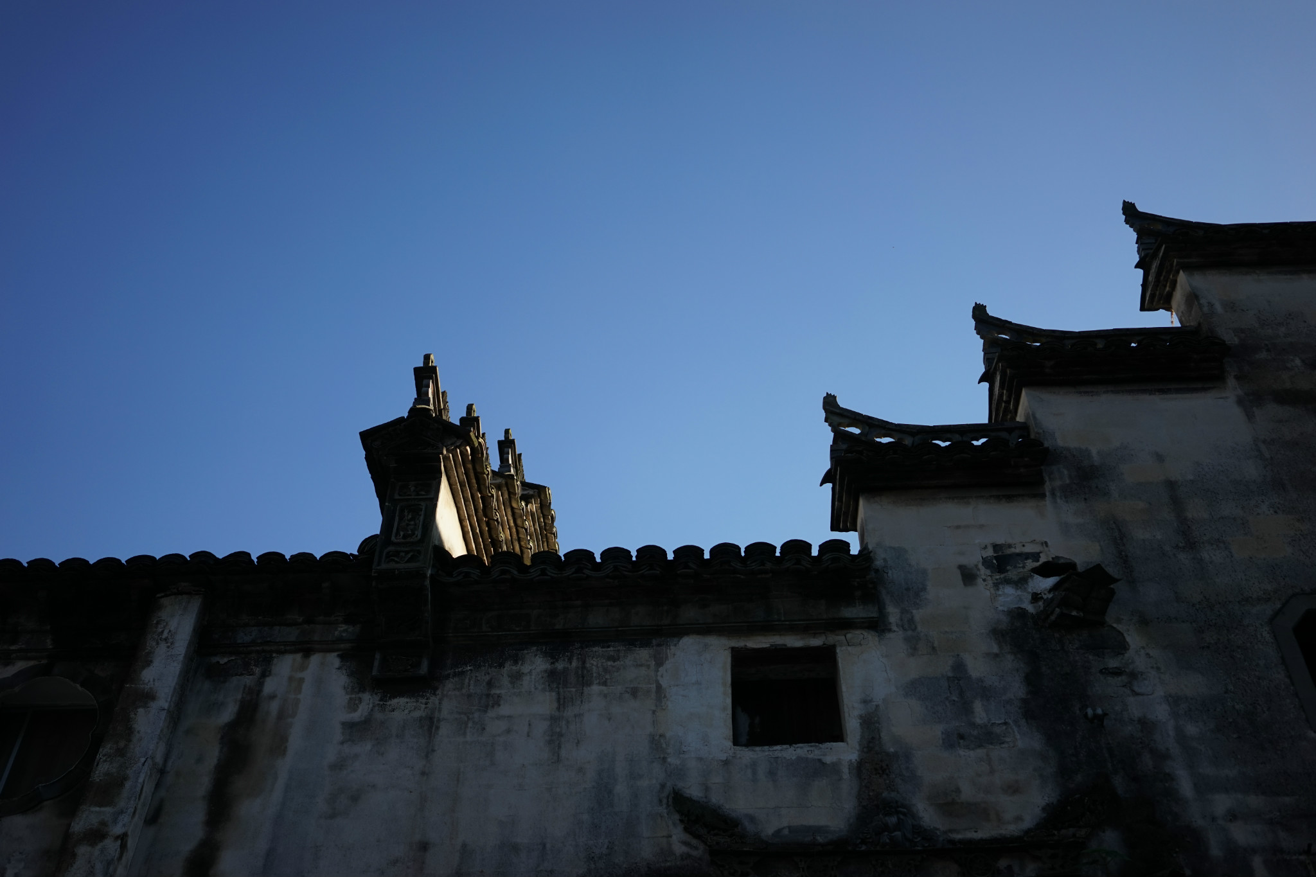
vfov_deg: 37.8
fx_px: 1279
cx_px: 658
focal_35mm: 35
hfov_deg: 54.4
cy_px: 438
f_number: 2.8
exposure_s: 1/1500
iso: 100
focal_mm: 35
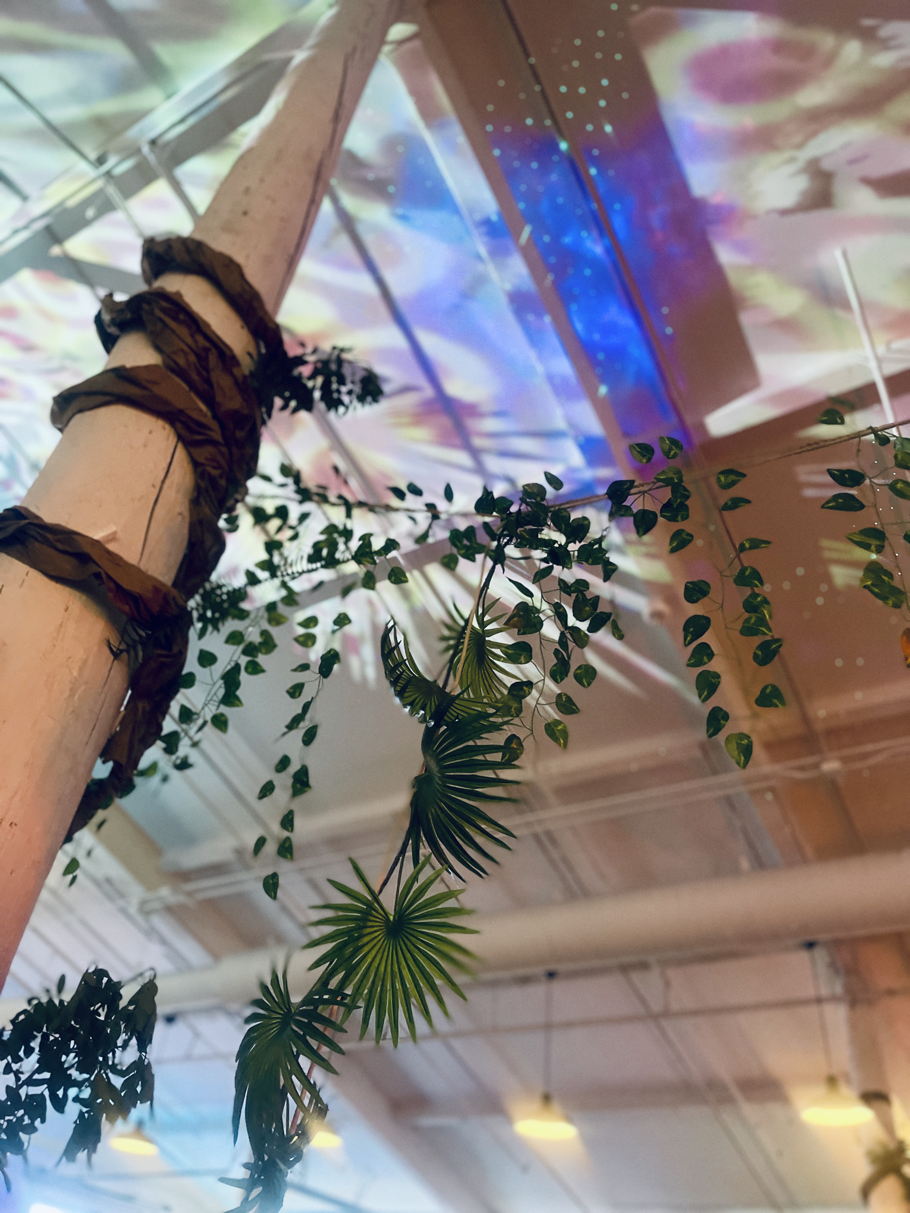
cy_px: 606
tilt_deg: +42.7
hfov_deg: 53.1
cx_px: 455
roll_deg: -8.6
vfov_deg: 67.3
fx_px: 911
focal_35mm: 26
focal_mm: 5.1
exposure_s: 1/30
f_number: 1.6
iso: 640
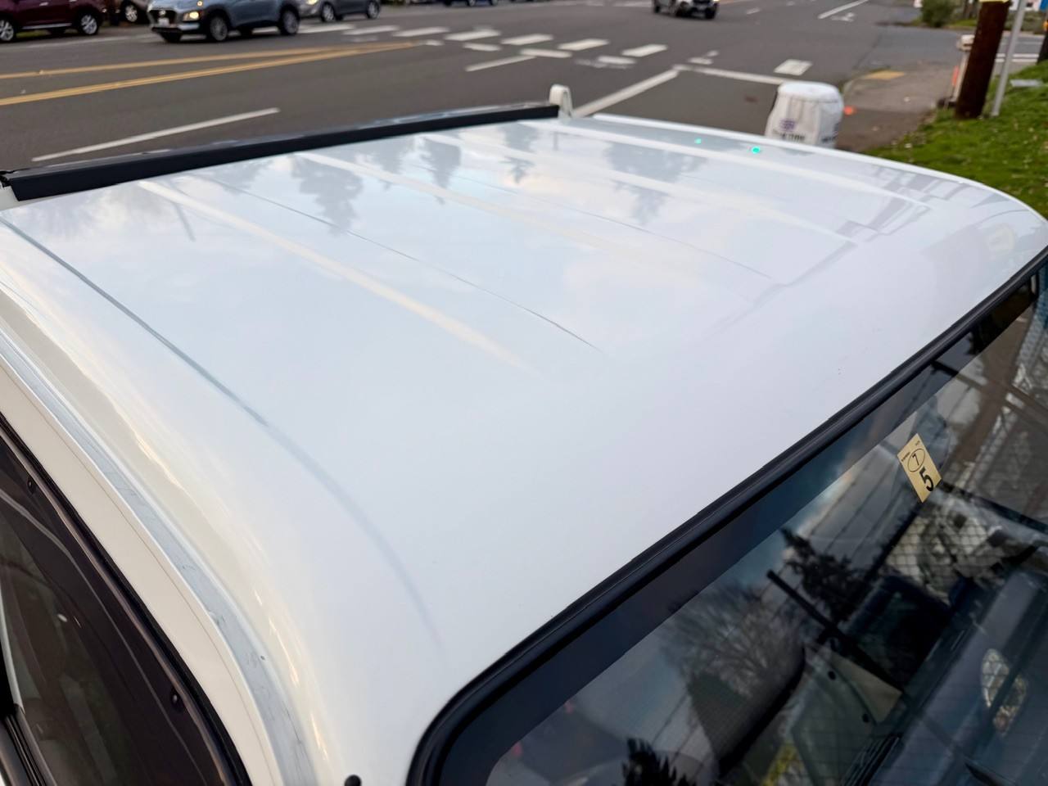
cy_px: 393
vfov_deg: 56.8
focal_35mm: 24
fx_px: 727
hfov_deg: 71.6
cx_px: 524
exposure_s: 1/598
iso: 80
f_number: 1.78
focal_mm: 6.76
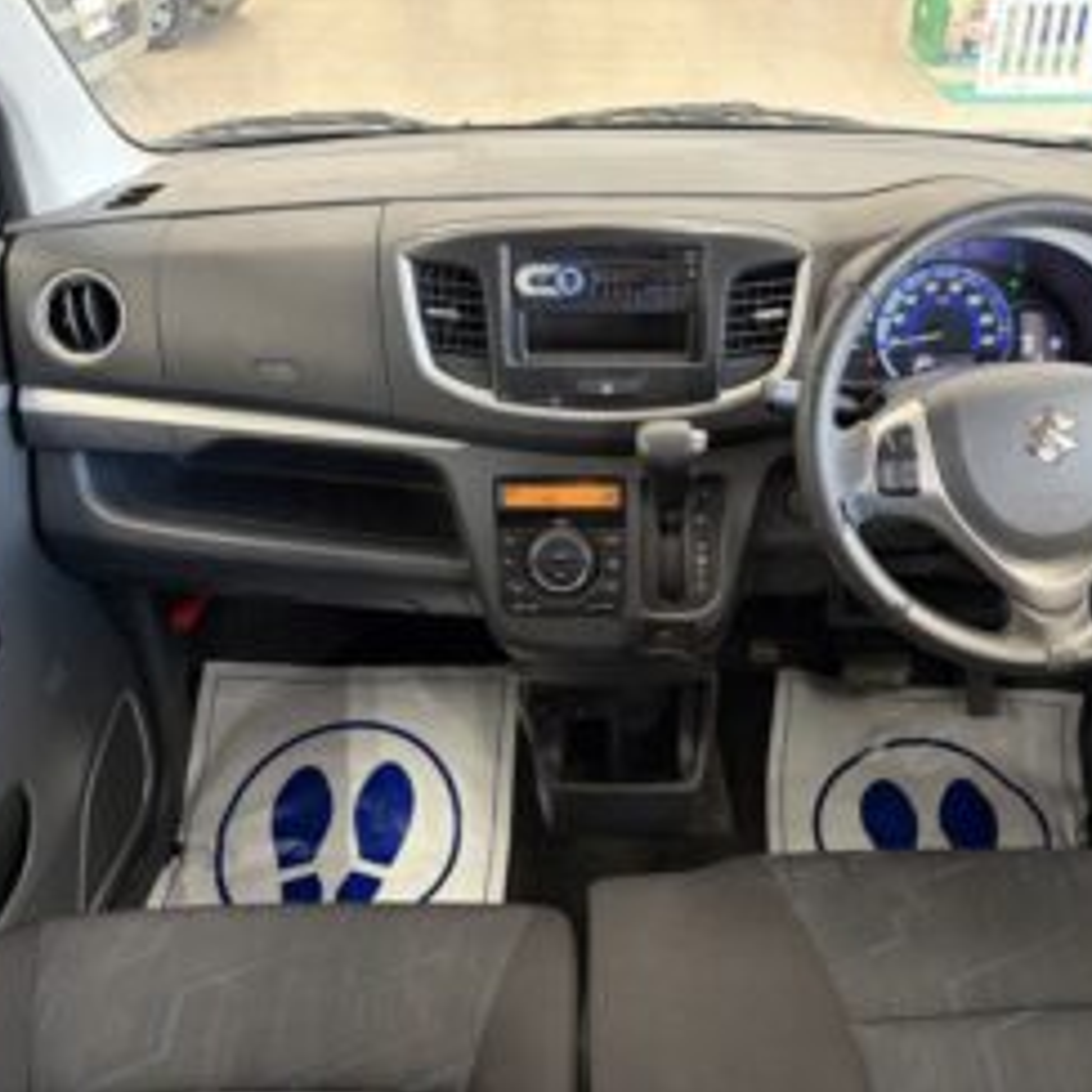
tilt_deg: -31.2
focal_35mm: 33
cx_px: 644
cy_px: 508
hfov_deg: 49.5
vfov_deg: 49.7
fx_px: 1178
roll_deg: +0.3
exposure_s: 1/60
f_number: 1.6
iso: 250
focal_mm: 5.96
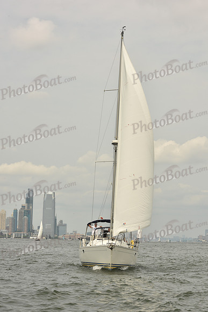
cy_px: 156
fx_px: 606
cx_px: 104
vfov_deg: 28.8
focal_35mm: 70
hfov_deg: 19.5
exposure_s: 1/640
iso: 250
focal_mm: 70
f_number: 11
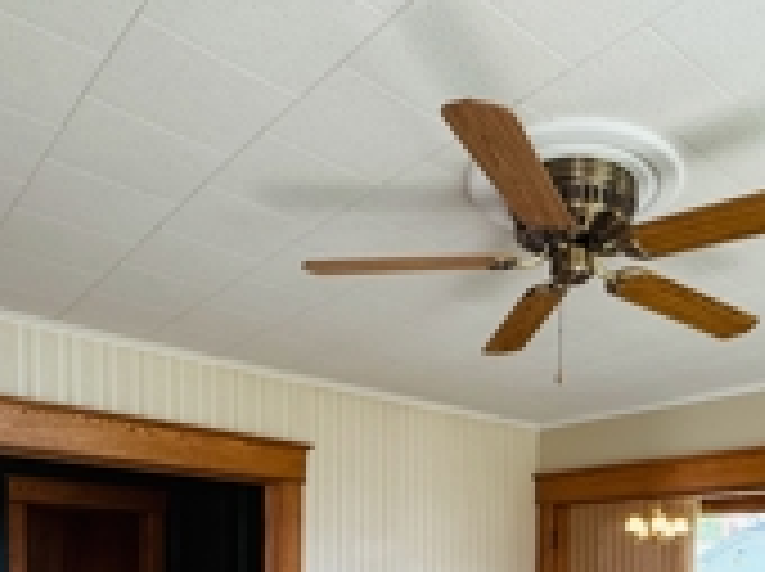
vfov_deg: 36.9
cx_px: 513
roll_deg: +0.9
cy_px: 613
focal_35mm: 33
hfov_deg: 54.2
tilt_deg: -1.8
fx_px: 728
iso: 160
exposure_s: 1/120
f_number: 2.2
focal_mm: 2.22
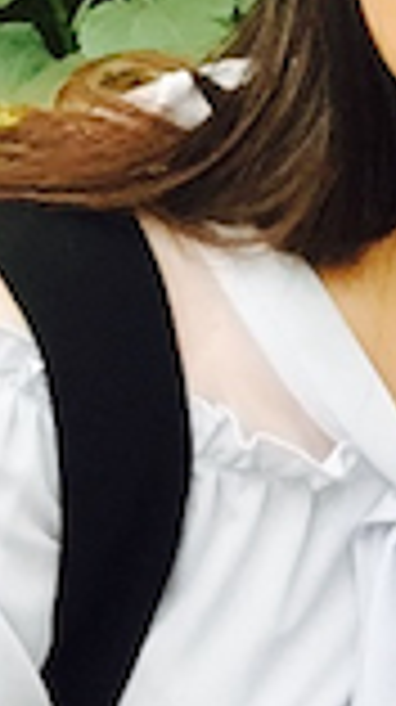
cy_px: 193
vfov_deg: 24.5
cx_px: 454
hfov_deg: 13.7
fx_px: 1610
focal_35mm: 86
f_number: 2.2
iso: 32
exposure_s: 1/454
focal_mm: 2.65
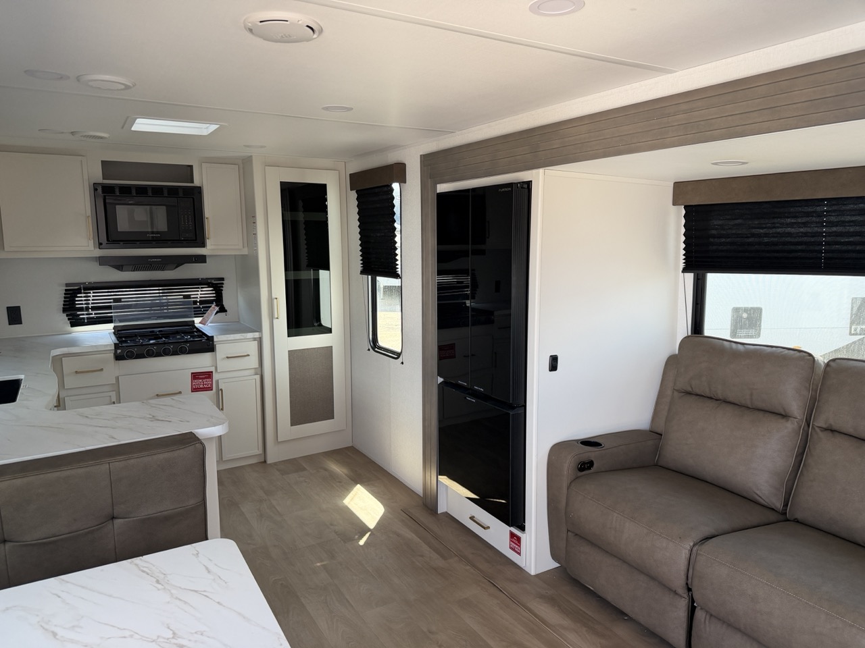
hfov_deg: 71.6
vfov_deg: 56.8
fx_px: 600
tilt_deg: -9.6
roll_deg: +0.1
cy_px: 324
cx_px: 432
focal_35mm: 24
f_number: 1.78
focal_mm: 6.76
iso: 160
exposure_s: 1/121
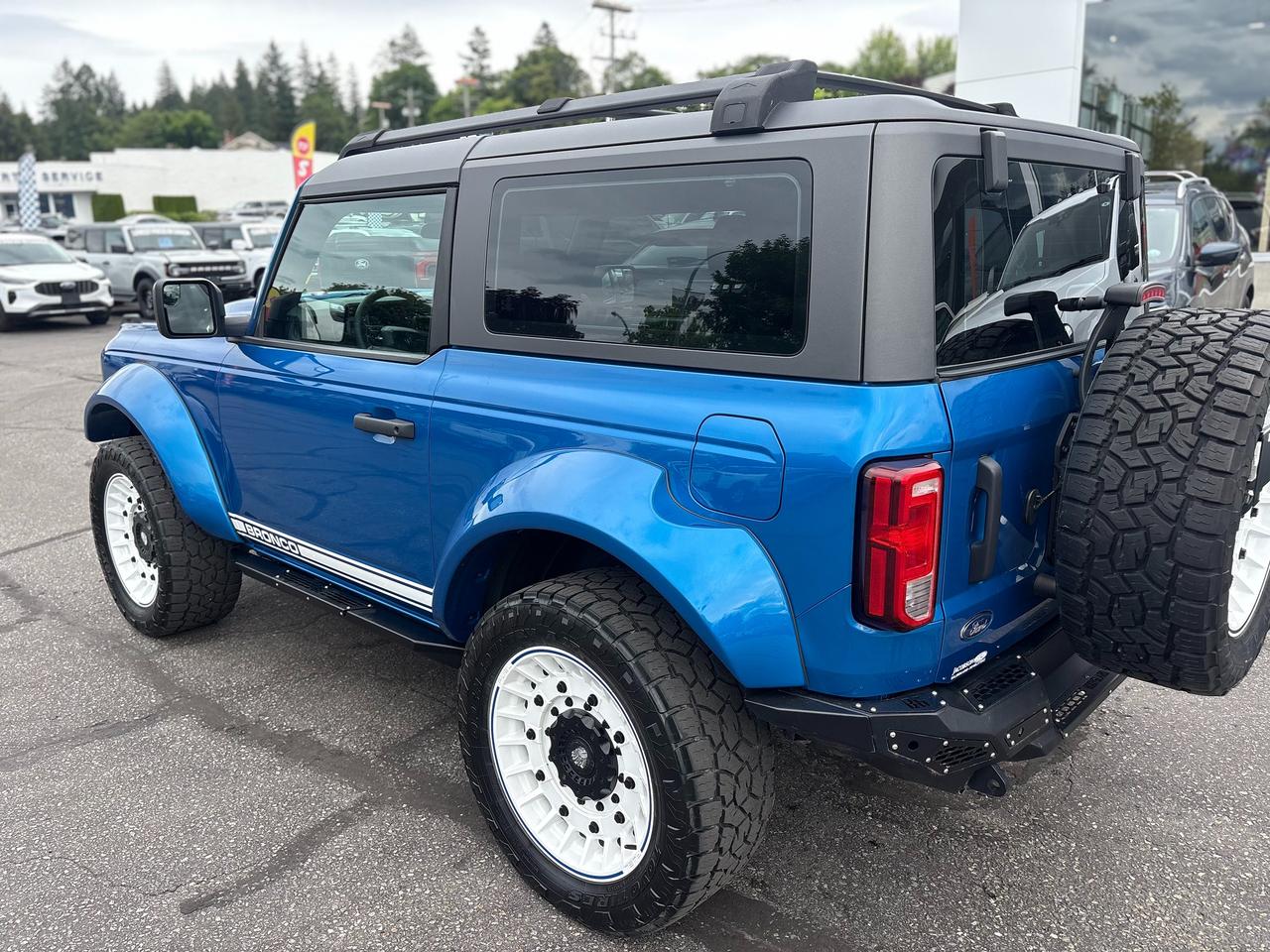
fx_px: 954
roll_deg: +2.2
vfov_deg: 53.1
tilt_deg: -13.4
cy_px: 476
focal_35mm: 26
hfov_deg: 67.3
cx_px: 635
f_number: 1.6
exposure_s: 1/810
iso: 50
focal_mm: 5.96
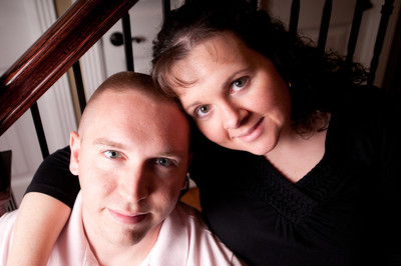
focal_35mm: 36
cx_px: 200
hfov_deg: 53.2
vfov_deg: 36.8
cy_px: 133
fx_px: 401
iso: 250
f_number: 2.8
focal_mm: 24
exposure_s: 1/250
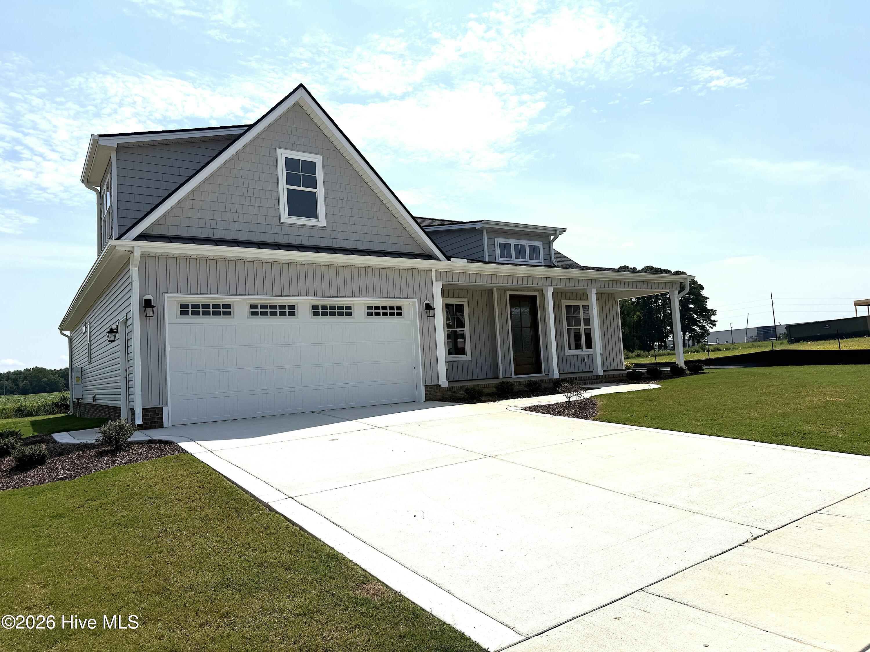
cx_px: 435
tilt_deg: +3.9
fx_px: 603
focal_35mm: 24
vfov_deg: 56.8
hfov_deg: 71.6
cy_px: 326
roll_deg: +3.6
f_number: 1.78
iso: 80
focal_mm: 6.76
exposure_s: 1/14286
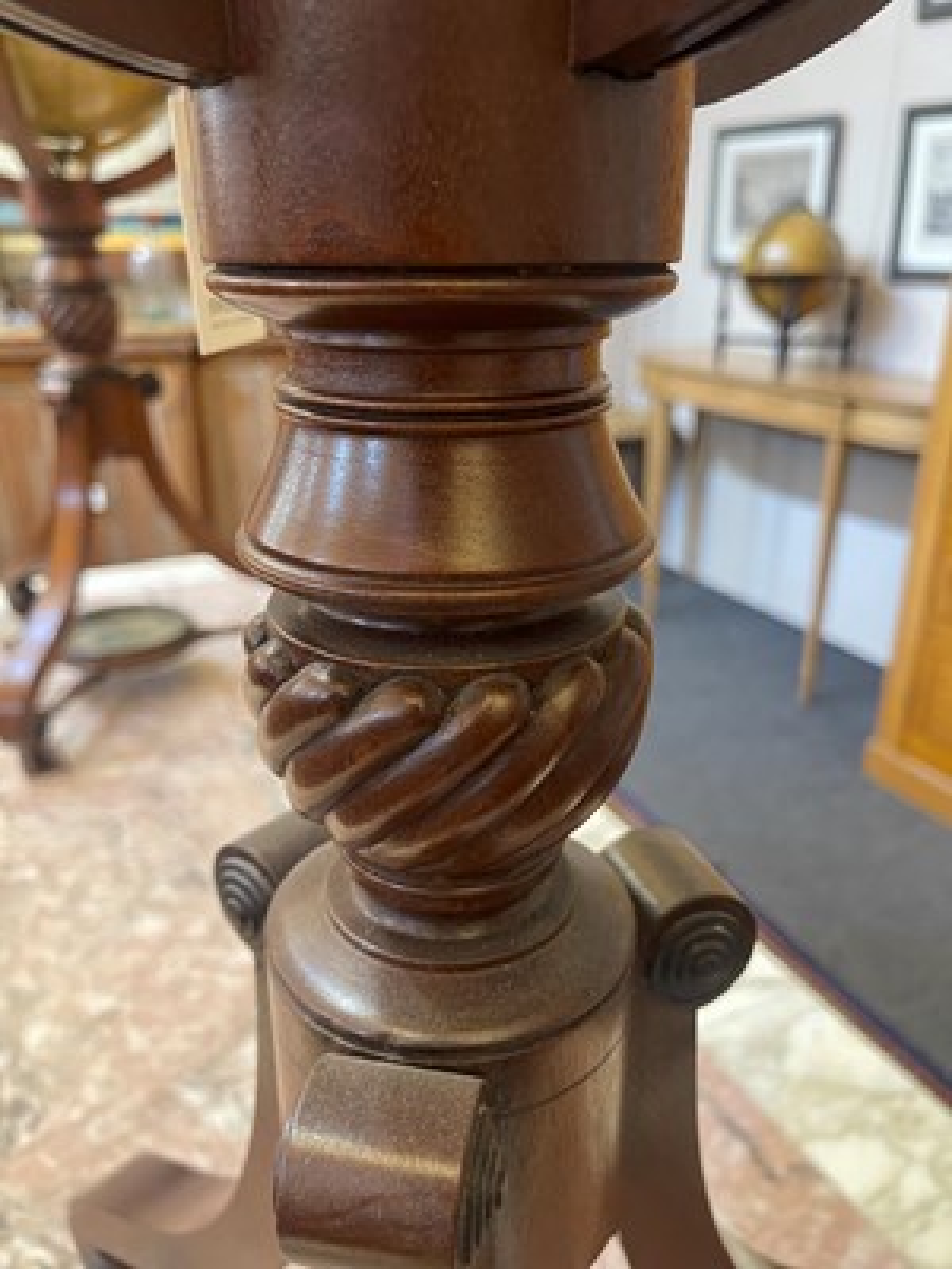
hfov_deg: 53.1
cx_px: 476
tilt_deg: -22.8
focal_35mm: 26
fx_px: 953
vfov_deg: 67.3
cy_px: 634
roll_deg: +0.3
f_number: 1.6
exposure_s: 1/50
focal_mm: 5.1
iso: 250
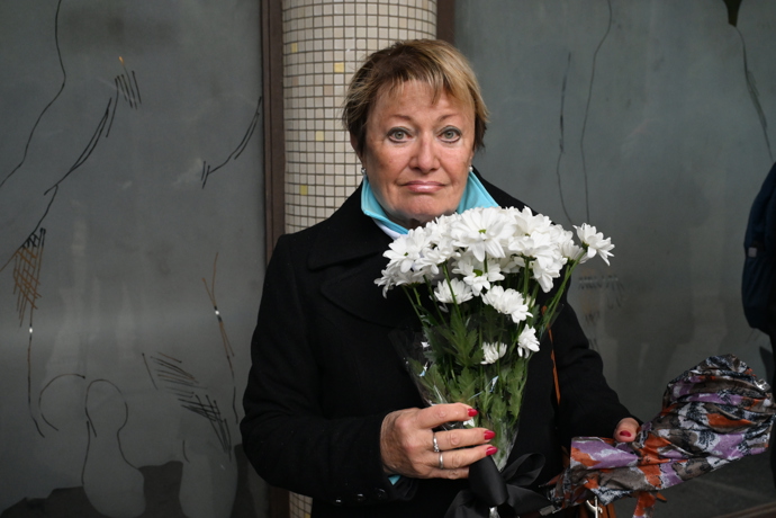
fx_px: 733
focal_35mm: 34
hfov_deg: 55.8
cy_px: 259
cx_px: 388
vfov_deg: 38.9
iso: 4000
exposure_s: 1/2500
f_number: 5.6
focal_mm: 34
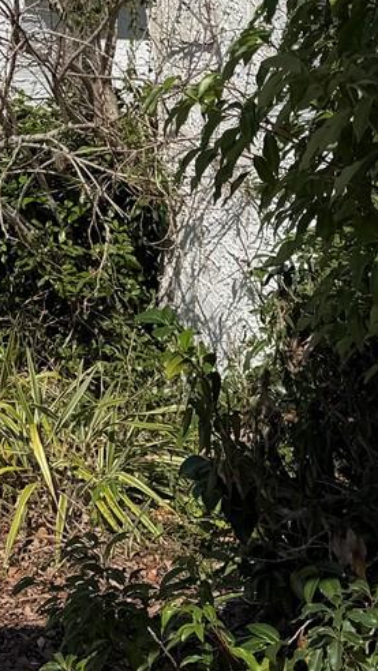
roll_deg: -0.8
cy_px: 85
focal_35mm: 85
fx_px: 1514
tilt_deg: -2.2
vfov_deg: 24.4
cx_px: -303
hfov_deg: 12.9
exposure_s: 1/7353
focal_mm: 6.76
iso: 80
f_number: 1.78
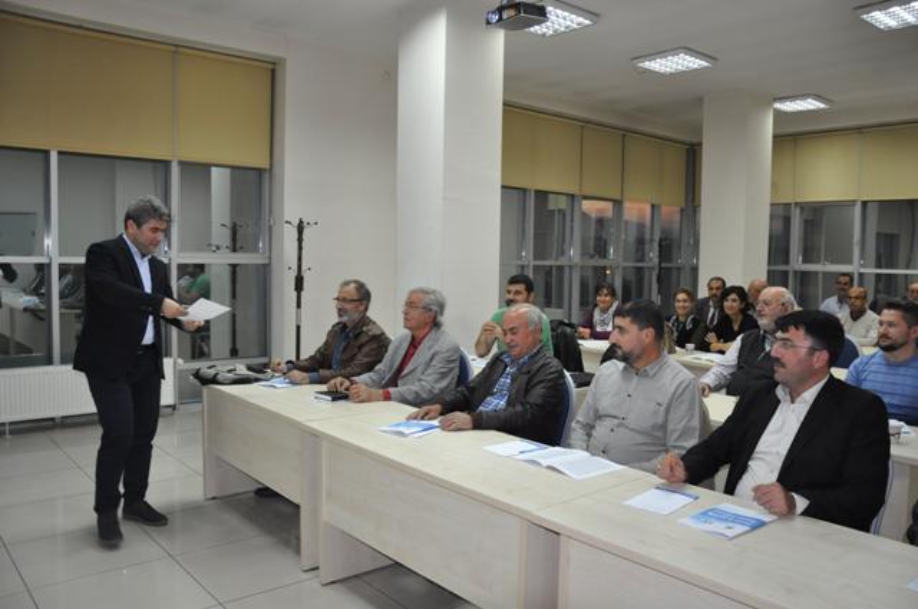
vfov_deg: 47.8
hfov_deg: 67.4
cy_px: 304
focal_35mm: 27
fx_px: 688
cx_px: 459
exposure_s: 1/80
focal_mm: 18
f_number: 3.5
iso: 800
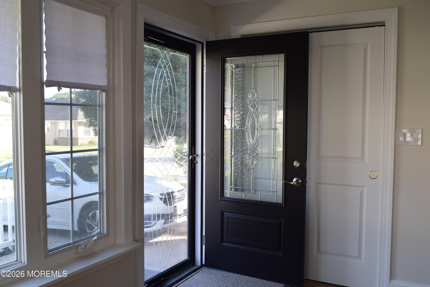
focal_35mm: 34
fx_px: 412
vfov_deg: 38.4
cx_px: 215
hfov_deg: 55.1
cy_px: 144
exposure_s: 1/100
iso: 400
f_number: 9
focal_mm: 23
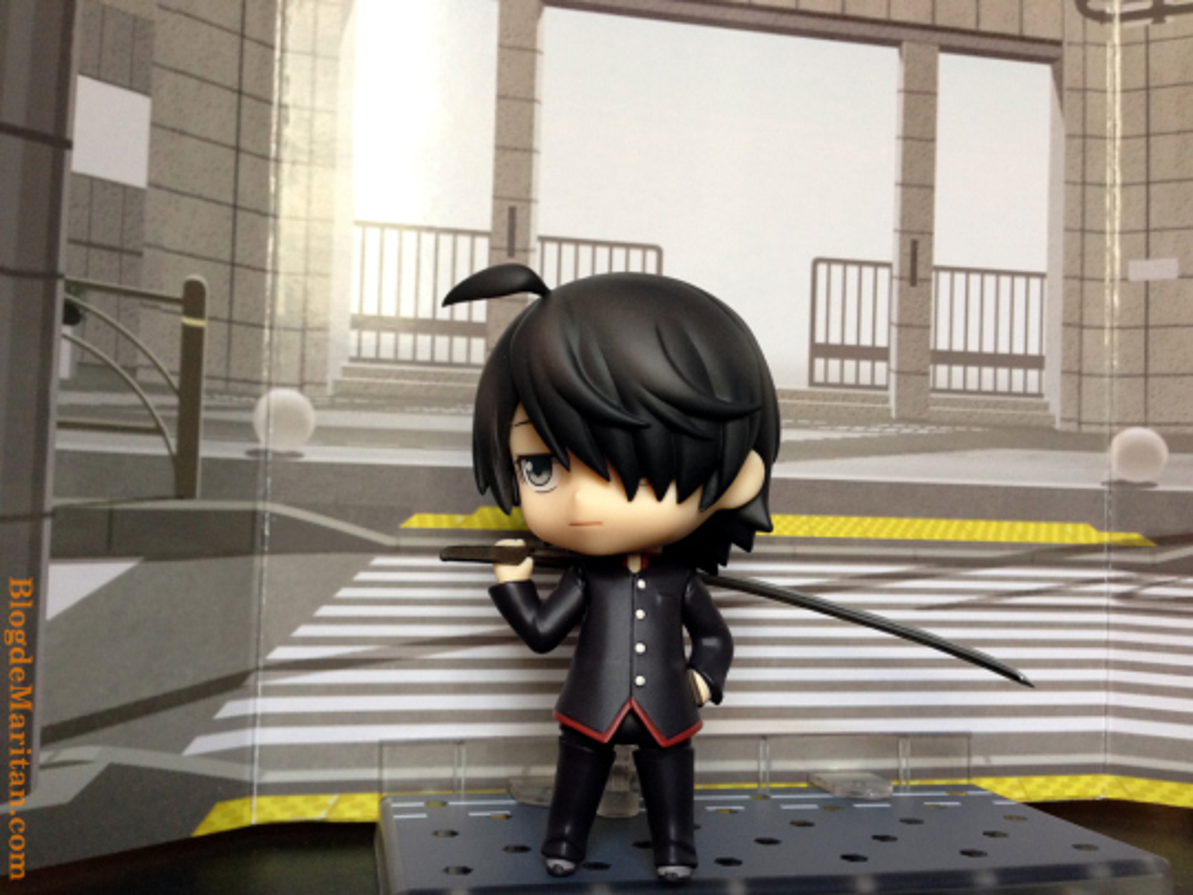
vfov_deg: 42.9
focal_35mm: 33
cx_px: 596
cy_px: 448
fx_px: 1137
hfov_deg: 55.4
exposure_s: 1/20
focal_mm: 4.12
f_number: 2.4
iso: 125
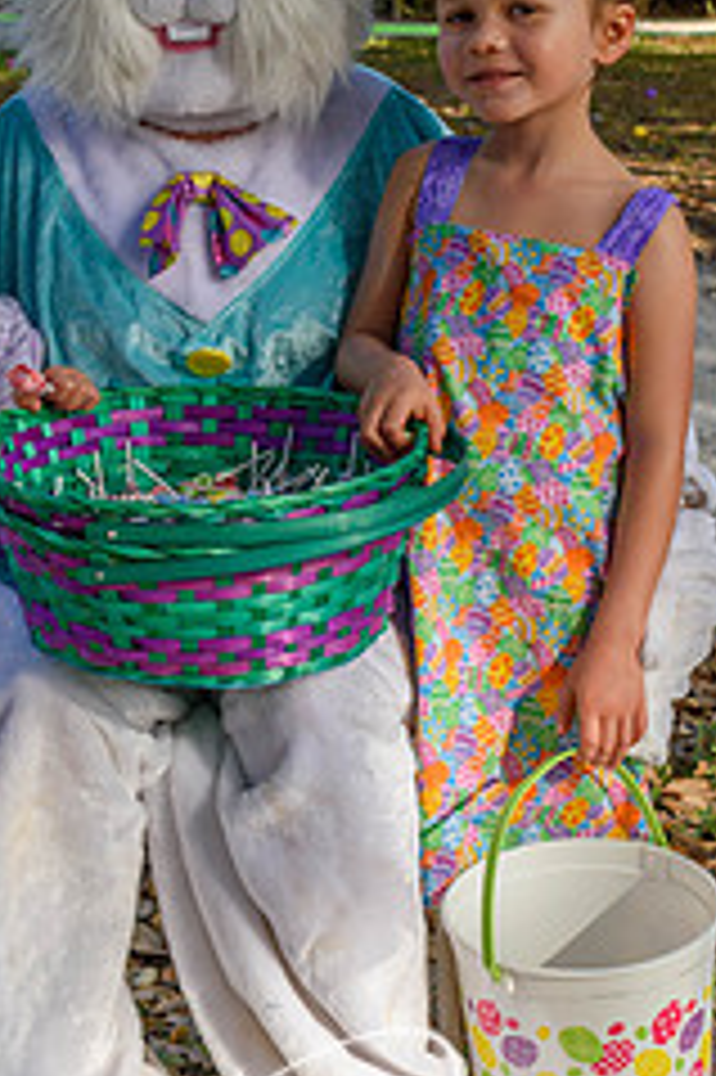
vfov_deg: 20.6
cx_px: 131
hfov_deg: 13.7
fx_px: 2958
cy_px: 378
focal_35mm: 99
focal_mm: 35
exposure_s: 1/320
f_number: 9
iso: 200
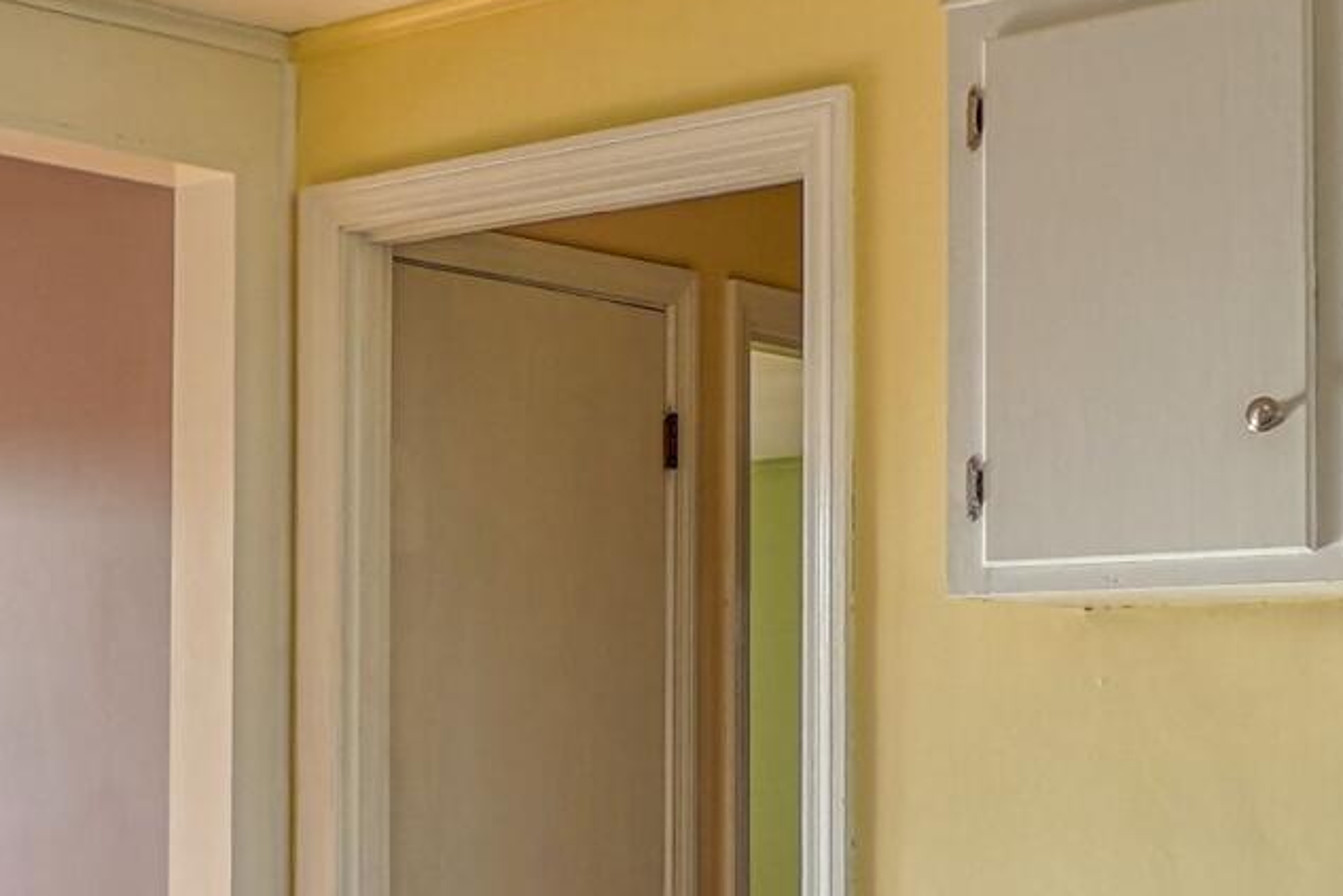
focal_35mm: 71
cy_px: 710
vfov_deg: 19.0
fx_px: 2649
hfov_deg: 27.4
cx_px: 127
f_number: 5
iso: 100
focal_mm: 10
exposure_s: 1/30
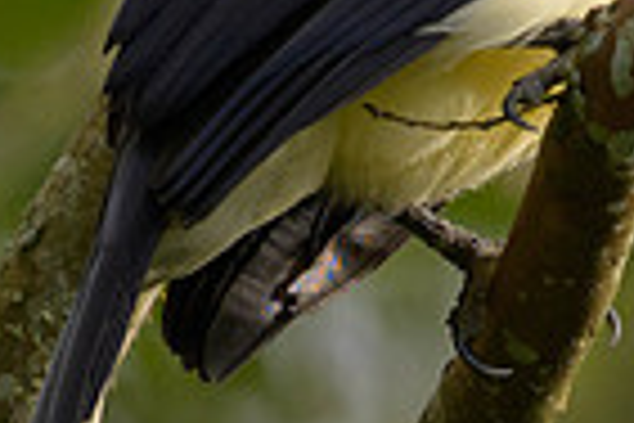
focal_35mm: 4149
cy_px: -75
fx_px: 73063
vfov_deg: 0.3
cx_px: 1078
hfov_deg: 0.5
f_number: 2.8
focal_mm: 400
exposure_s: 1/320
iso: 110
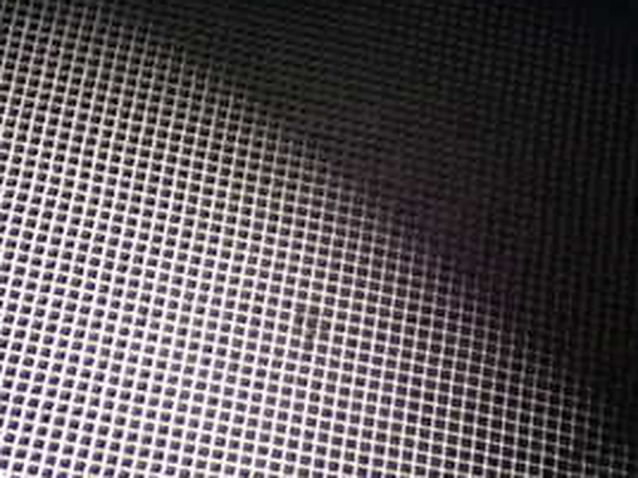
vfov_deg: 11.4
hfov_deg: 15.2
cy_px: 314
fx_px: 2396
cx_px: 352
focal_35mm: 130
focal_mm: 10.35
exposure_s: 1/60
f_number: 3.5
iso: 800
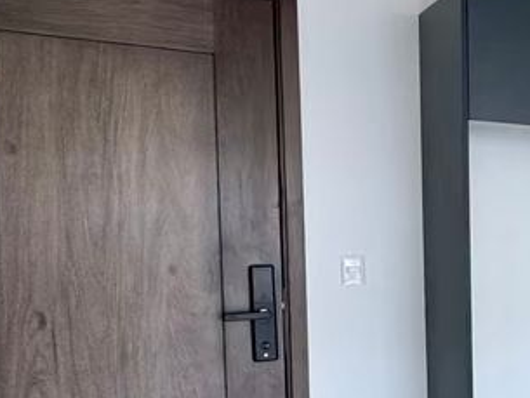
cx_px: 909
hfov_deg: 23.0
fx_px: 842
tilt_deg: -2.8
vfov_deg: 26.4
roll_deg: +0.5
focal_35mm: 55
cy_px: 266
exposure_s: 1/99
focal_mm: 2.22
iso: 160
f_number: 2.2
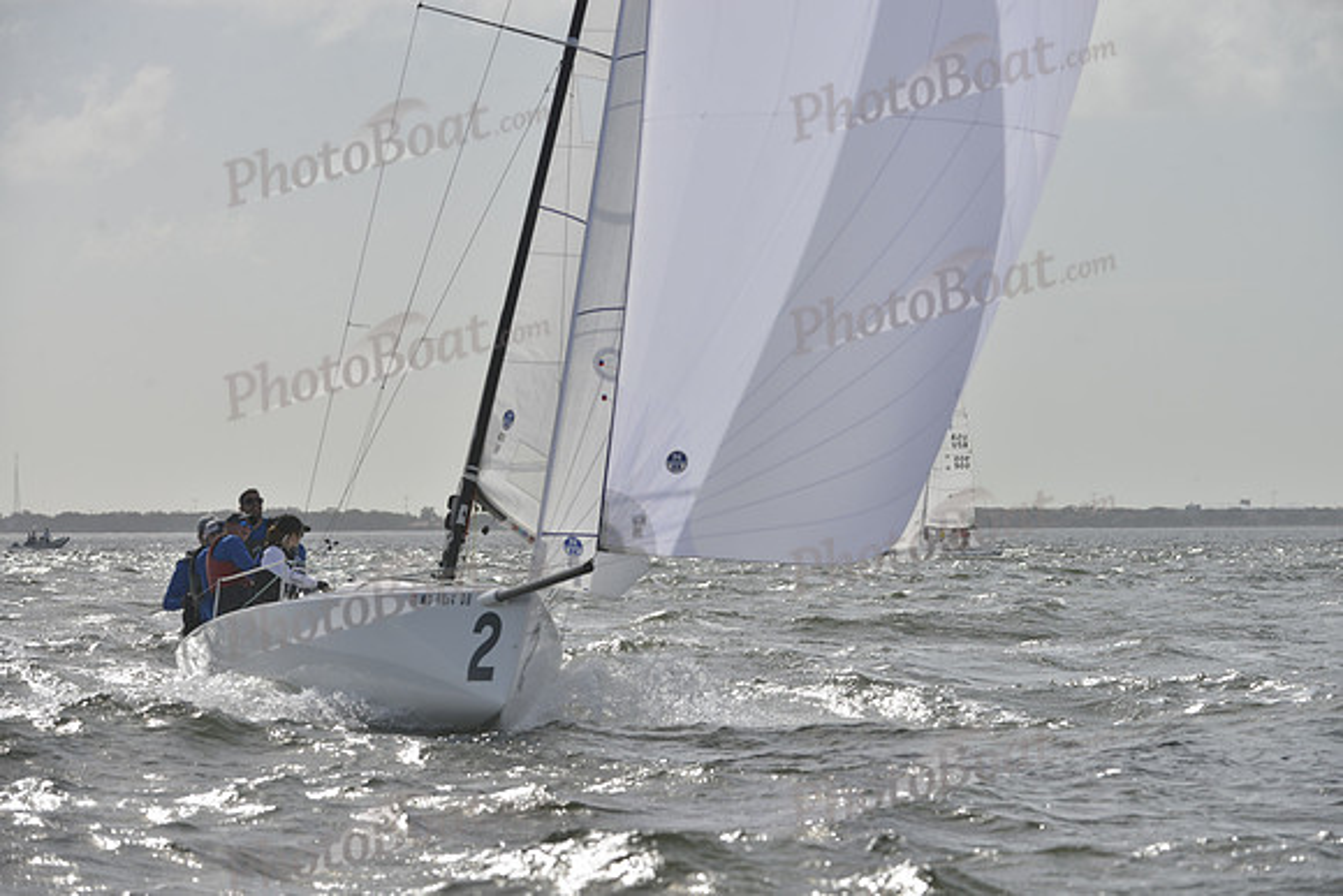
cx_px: 672
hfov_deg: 10.3
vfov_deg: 6.9
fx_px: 7463
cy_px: 448
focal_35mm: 200
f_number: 9
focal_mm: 200
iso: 400
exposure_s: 1/2000
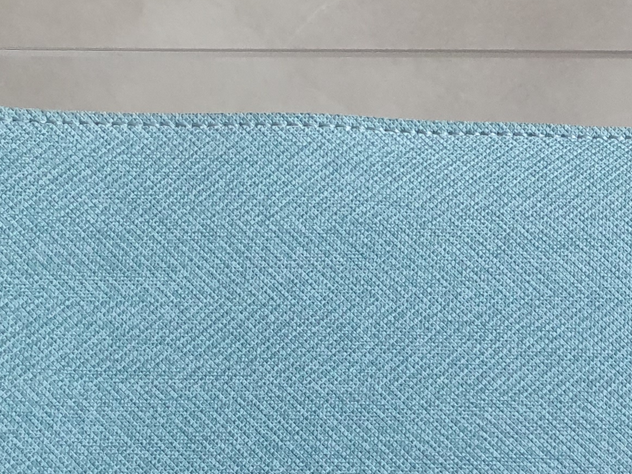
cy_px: 682
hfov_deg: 20.2
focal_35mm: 90
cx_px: 782
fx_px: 1643
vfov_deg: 15.3
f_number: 2.4
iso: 250
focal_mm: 4.3
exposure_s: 1/120
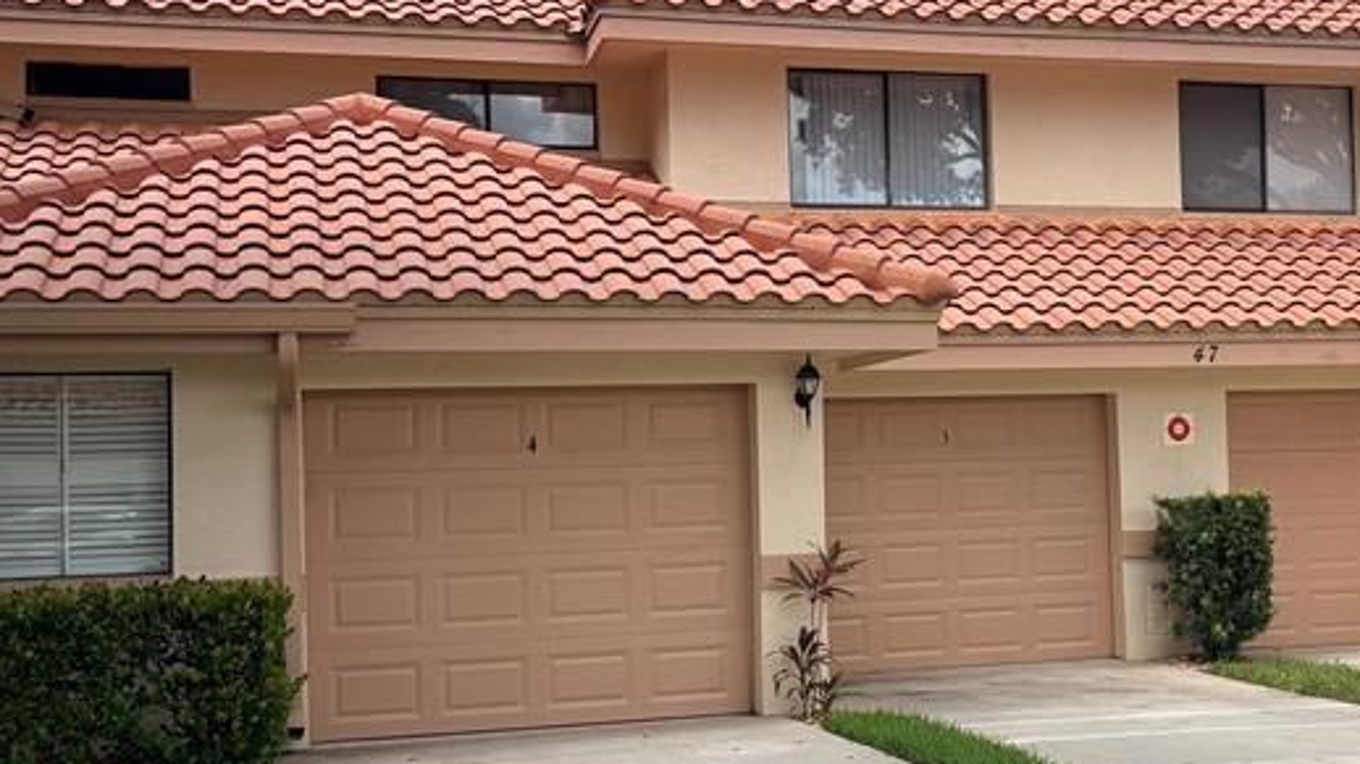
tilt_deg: +3.4
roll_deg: +2.3
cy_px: 383
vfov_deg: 21.4
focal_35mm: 56
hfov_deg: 36.6
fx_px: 2019
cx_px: 958
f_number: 1.6
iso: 50
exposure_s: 1/2747
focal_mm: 5.96
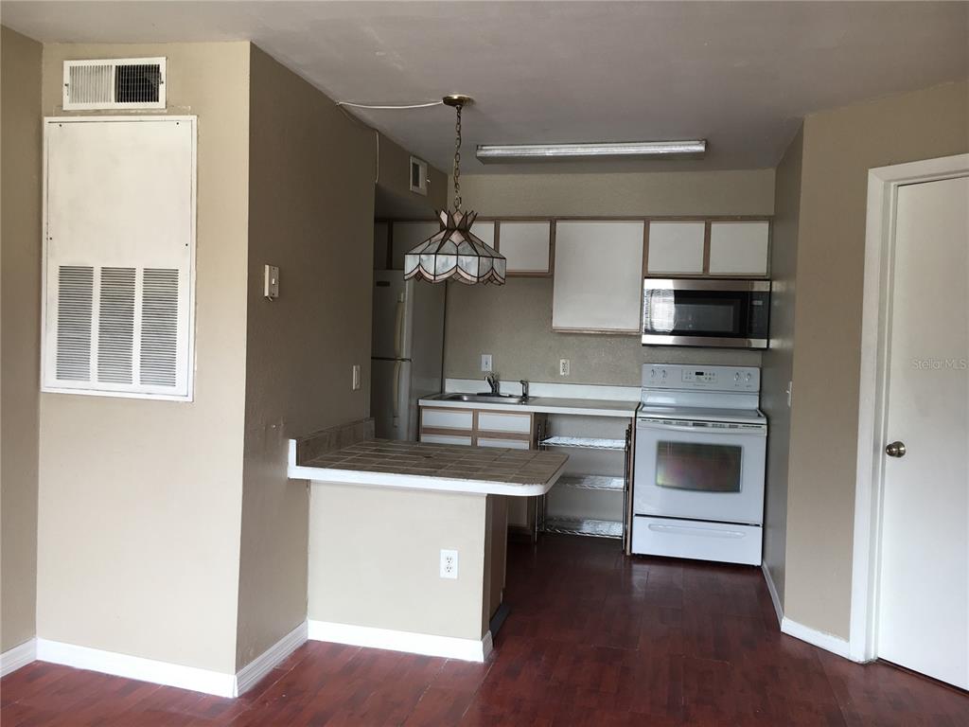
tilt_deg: -1.9
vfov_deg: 48.2
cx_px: 484
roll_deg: -2.4
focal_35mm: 29
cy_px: 364
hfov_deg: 61.7
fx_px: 812
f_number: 2.2
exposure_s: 1/60
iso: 25
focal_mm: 4.15
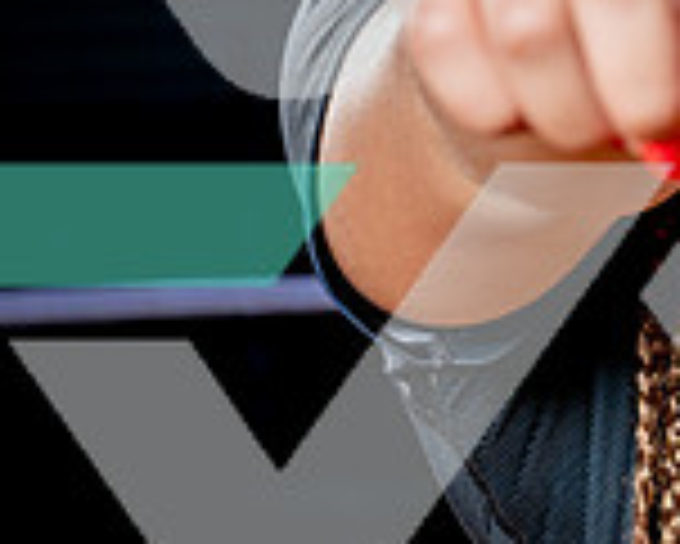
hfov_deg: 7.1
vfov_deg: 5.8
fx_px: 5357
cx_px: 1049
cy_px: -142
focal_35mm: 266
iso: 250
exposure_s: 1/250
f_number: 8
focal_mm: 67
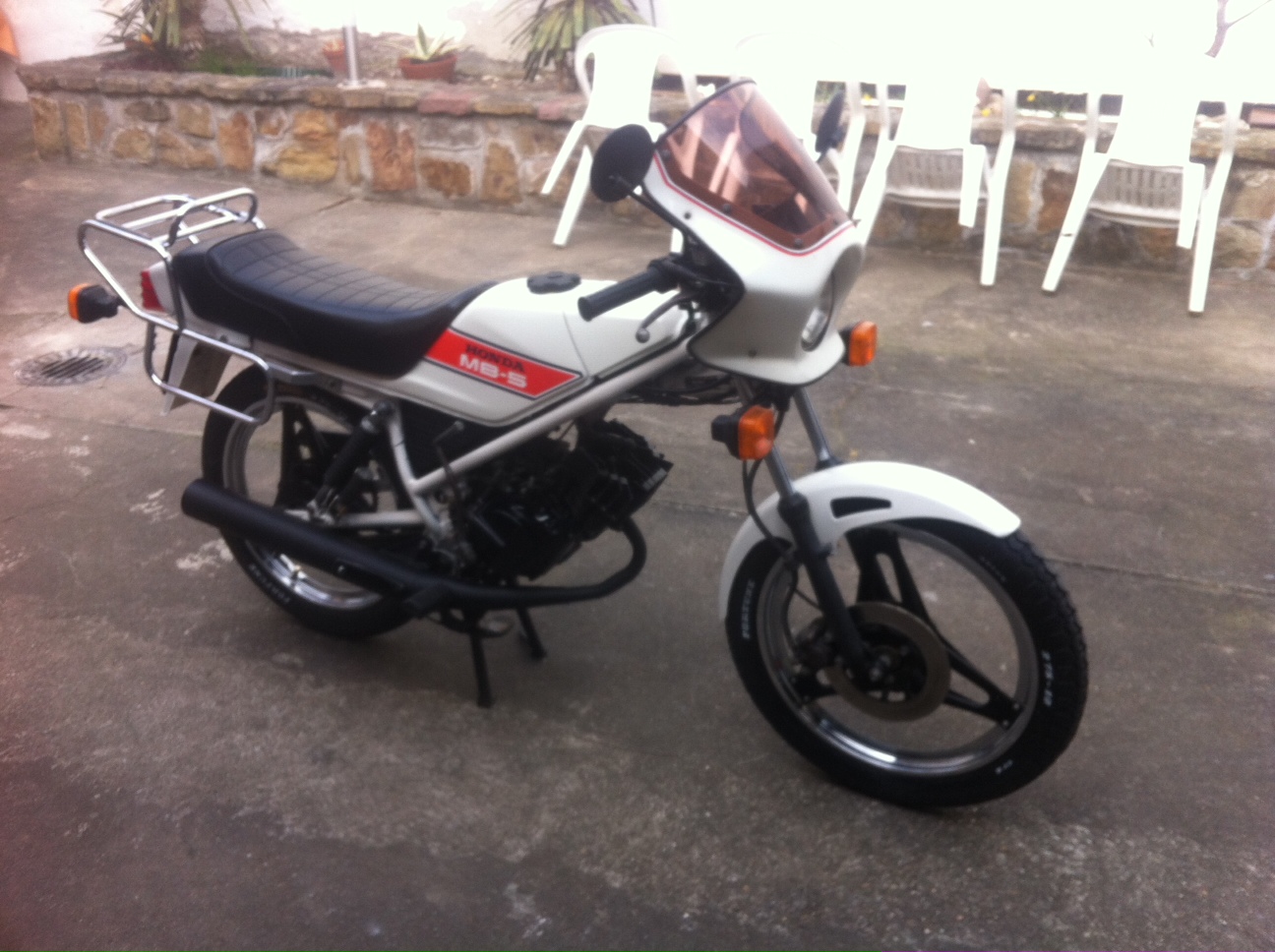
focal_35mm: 35
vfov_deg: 40.6
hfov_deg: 52.7
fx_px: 1287
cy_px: 476
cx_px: 638
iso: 80
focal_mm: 3.85
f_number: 2.8
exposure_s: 1/267
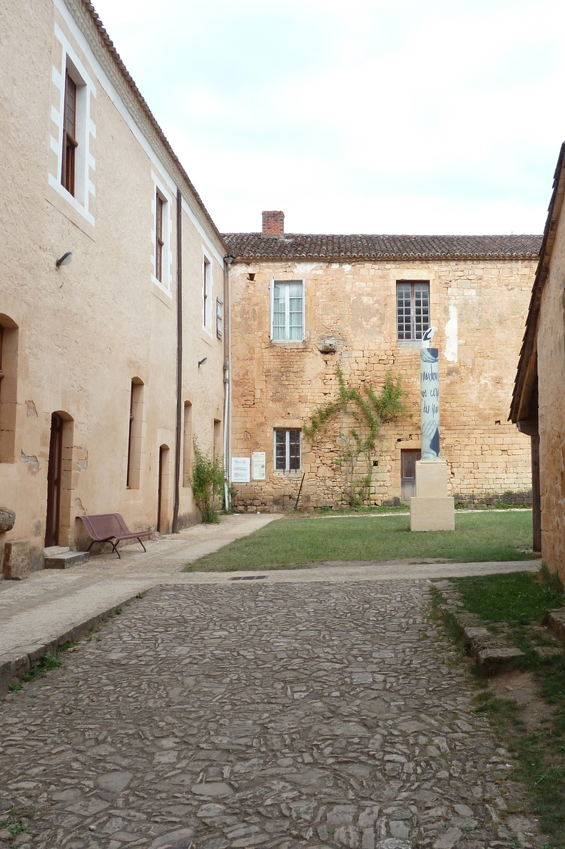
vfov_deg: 54.4
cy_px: 426
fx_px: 824
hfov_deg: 37.5
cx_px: 364
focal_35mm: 35
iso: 80
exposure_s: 1/160
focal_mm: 4.1
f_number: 4
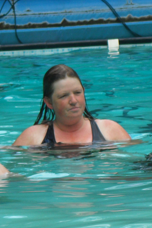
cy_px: 114
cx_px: 87
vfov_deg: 32.4
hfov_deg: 21.9
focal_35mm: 62
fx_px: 393
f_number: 5.9
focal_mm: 7.8
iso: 80
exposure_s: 1/60
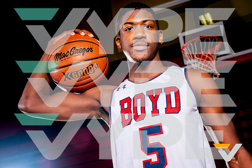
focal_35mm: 57
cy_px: 95
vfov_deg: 23.9
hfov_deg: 35.1
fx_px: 398
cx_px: 138
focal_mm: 47
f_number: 5.6
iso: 100
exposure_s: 1/125
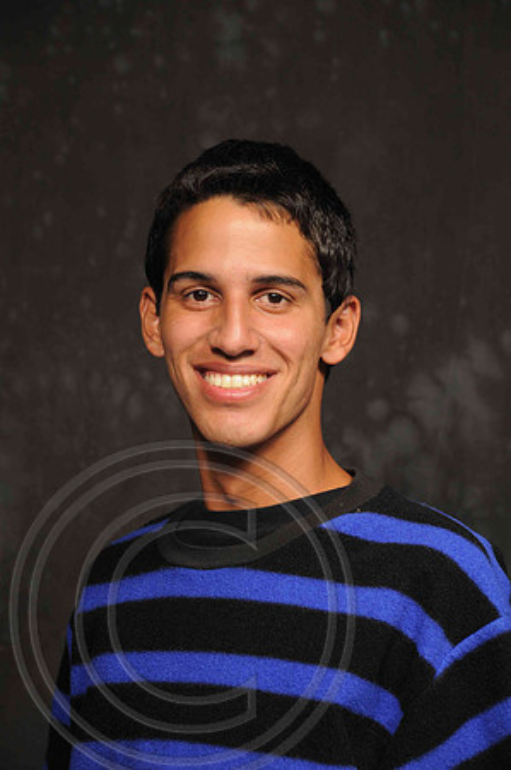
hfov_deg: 11.4
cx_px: 256
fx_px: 2561
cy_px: 385
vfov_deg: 17.1
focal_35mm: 120
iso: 200
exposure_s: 1/30
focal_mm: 80
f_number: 5.6
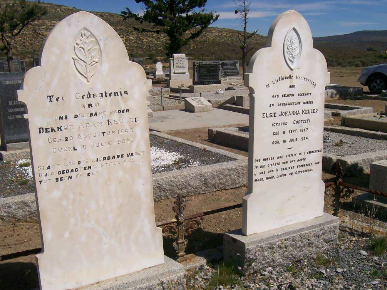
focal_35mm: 43
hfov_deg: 43.8
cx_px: 219
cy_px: 164
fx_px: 481
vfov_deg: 33.5
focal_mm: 6
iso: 80
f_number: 4.8
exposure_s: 1/1401
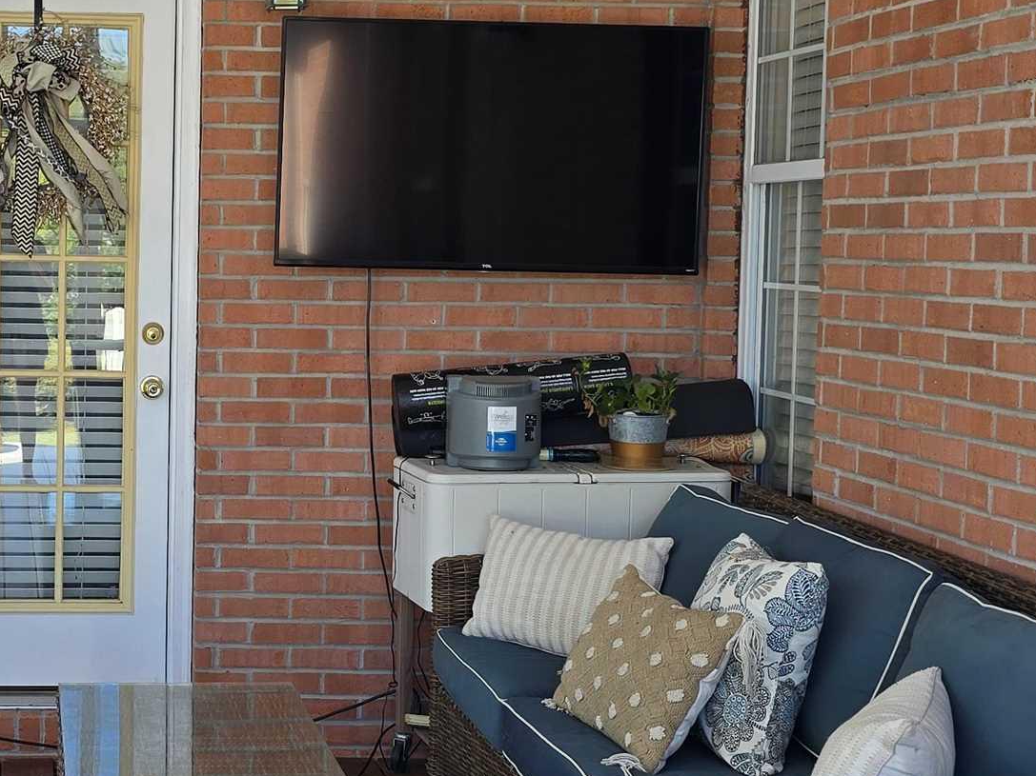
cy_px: 362
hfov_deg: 28.5
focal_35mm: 65
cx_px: 74
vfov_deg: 22.6
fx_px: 1945
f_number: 1.7
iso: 25
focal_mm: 6.3
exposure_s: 1/180
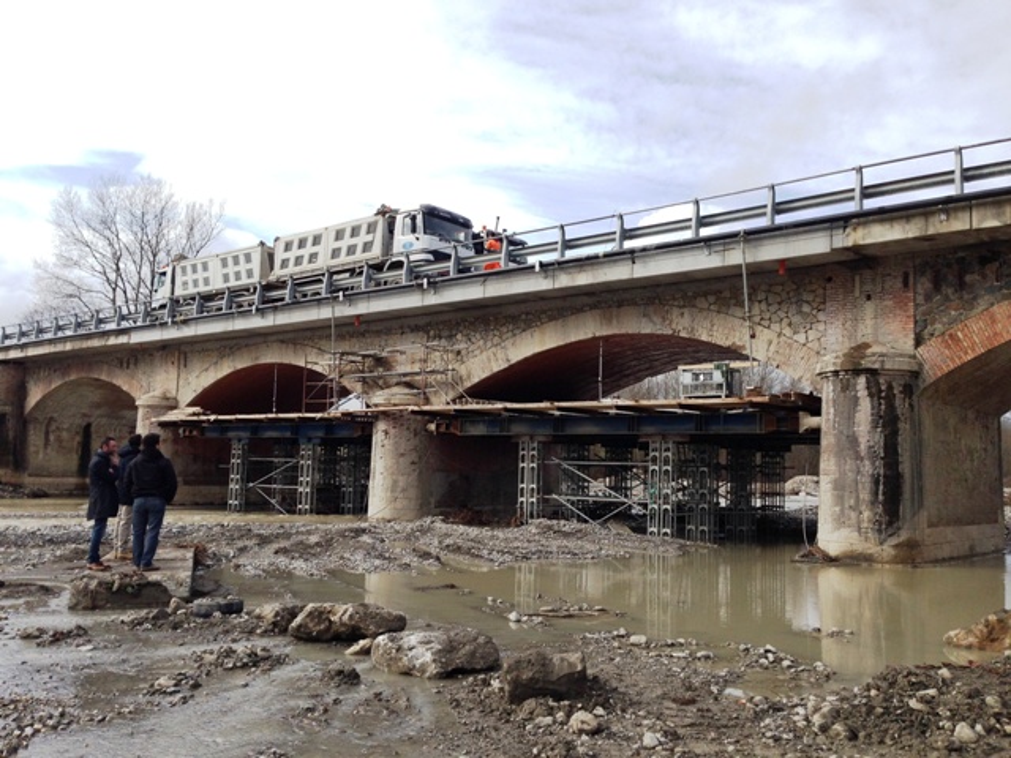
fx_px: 964
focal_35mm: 33
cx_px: 506
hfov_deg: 55.4
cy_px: 379
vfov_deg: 42.9
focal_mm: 4.12
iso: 80
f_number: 2.4
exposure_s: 1/1808
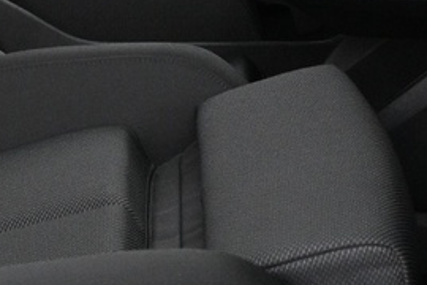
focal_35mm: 144
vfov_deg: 9.3
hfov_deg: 14.2
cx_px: 93
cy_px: -103
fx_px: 1708
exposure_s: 1/30
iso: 1600
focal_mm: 16
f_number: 3.5
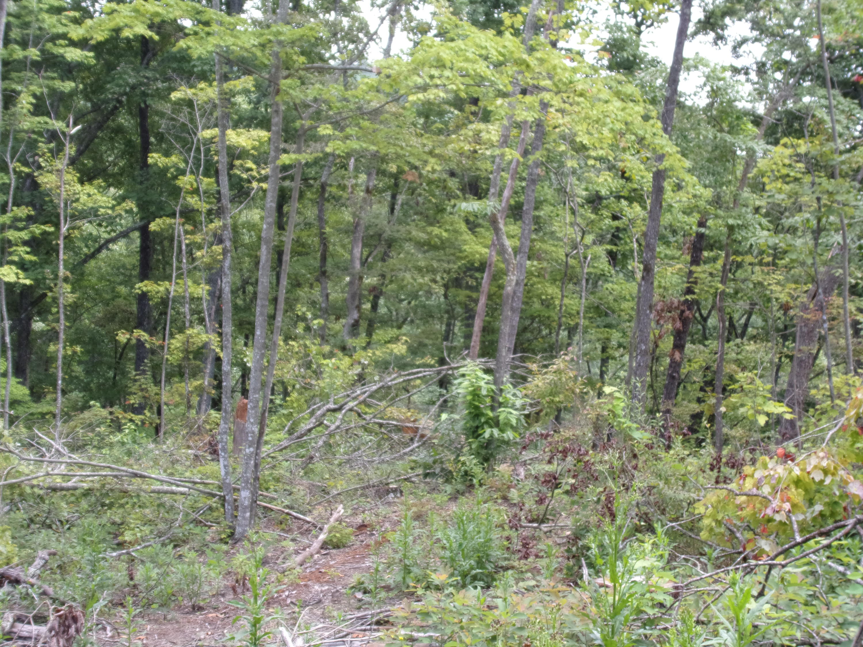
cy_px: 324
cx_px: 432
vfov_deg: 22.9
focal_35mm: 64
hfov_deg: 30.3
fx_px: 1596
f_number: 4.5
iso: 80
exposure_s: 1/58
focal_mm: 11.5
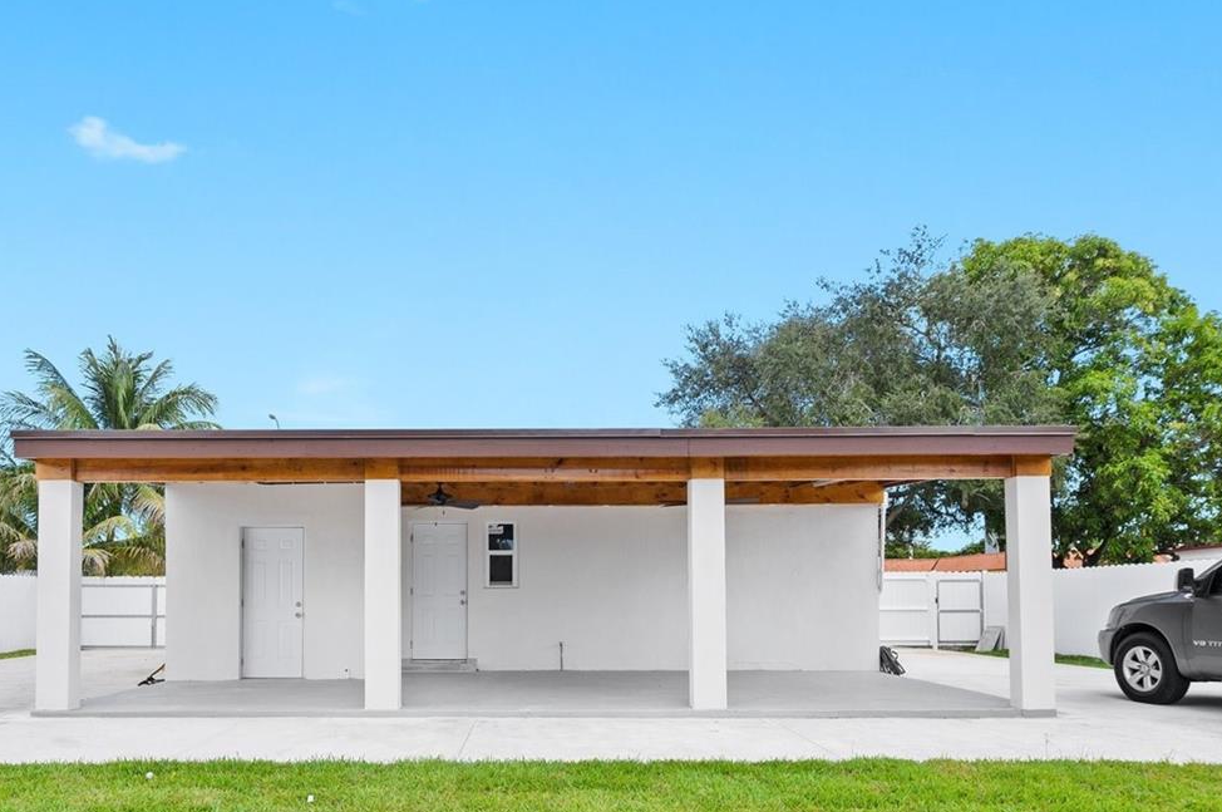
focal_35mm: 23
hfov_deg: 75.7
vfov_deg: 53.1
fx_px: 780
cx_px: 518
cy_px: 583
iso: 200
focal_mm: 14
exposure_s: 1/160
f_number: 8
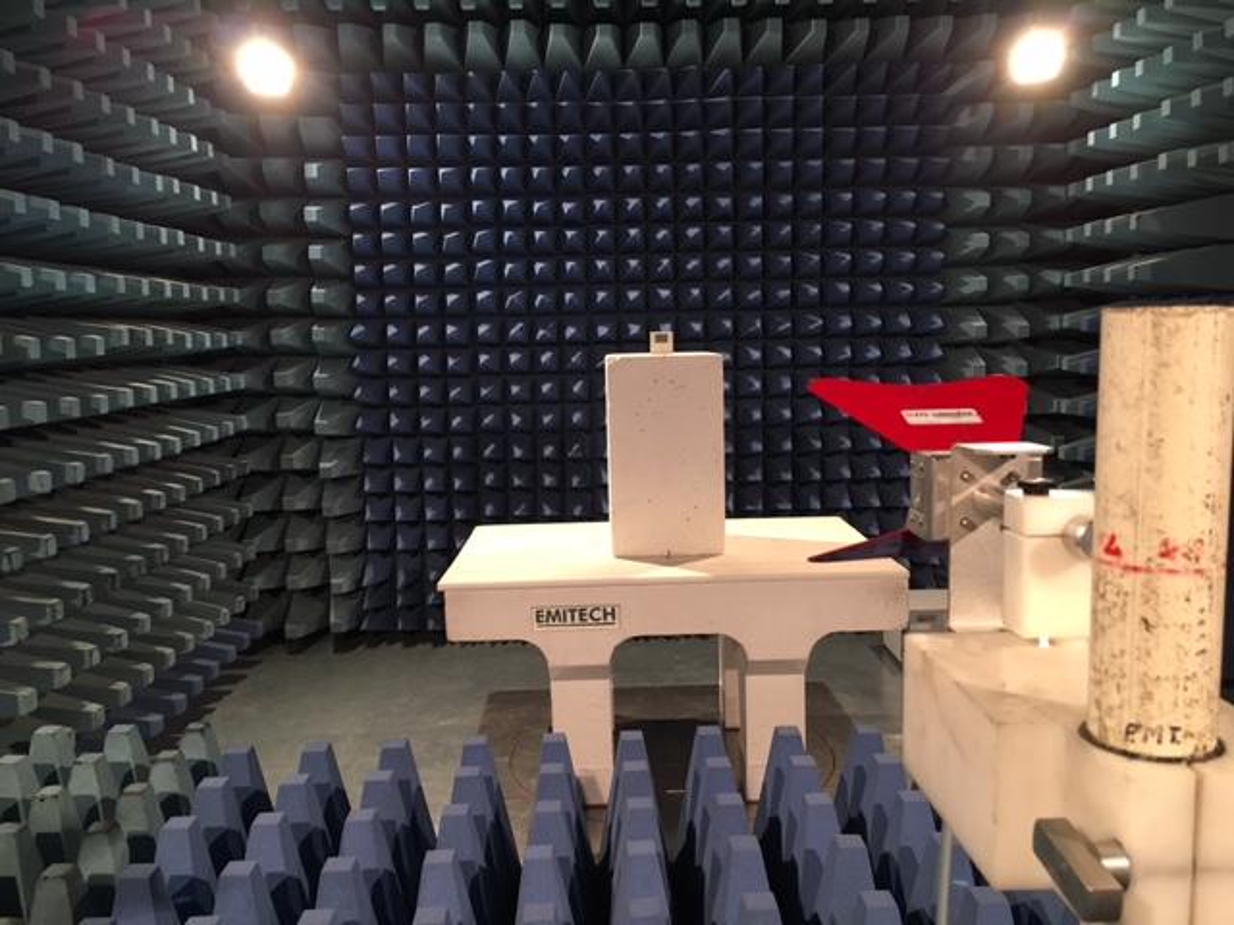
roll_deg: +1.5
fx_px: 1034
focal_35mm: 29
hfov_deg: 61.7
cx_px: 617
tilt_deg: -8.0
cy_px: 462
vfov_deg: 48.2
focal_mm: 4.15
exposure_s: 1/33
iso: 125
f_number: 2.2
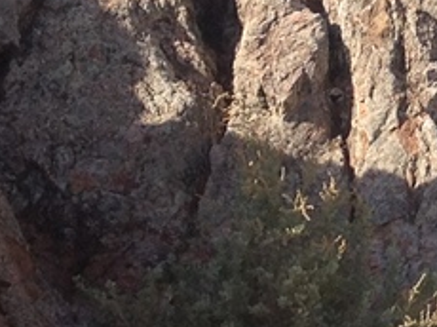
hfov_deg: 7.8
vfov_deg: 6.0
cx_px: 868
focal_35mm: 244
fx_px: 3077
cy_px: -188
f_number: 2.4
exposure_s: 1/1381
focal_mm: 4.28
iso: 64
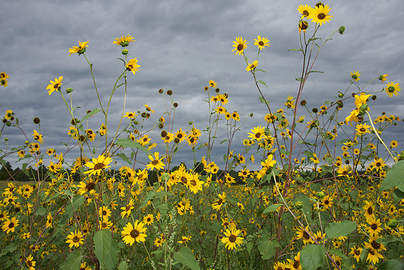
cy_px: 135
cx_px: 202
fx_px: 404
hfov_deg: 53.1
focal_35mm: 36
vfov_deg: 36.9
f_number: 18
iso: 400
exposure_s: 1/125
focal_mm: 36
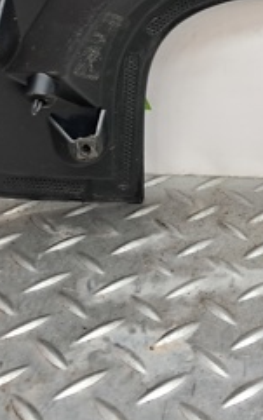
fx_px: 870
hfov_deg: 16.9
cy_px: 20
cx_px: 254
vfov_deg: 26.0
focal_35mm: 76
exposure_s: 1/60
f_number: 1.8
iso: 200
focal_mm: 4
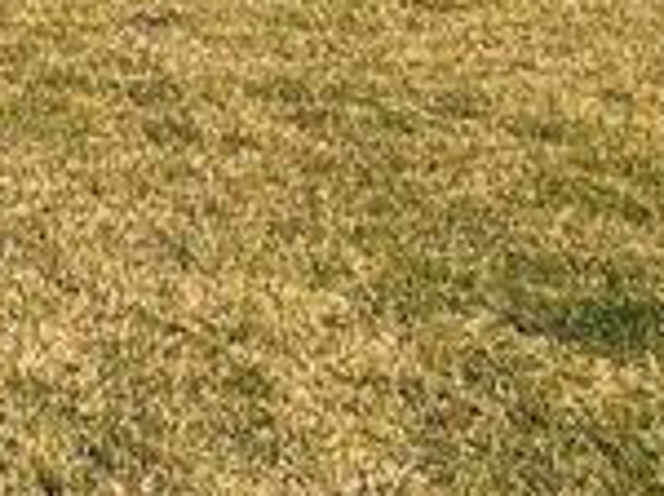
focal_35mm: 89
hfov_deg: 21.8
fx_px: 1704
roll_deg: -0.7
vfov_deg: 13.7
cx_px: 159
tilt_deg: +3.1
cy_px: -545
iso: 32
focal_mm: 1.57
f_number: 1.8
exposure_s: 1/995
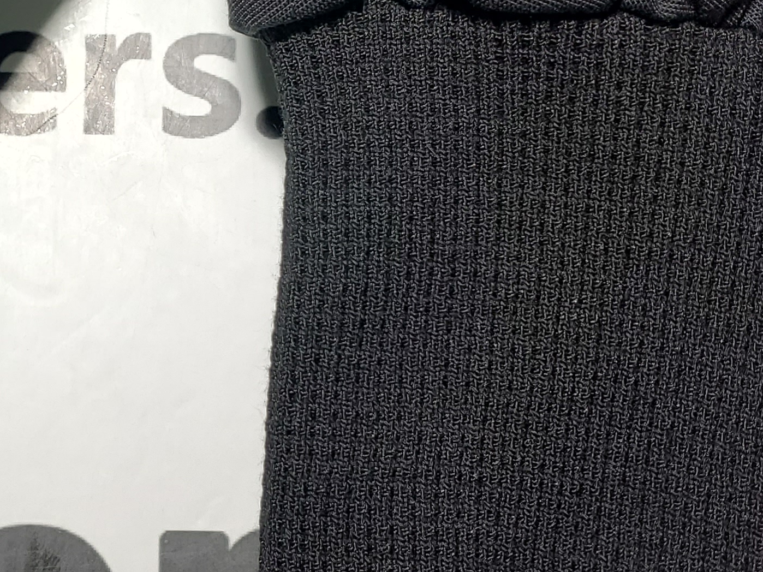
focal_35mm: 75
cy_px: 183
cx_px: 174
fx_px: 1653
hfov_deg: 25.6
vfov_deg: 19.6
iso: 50
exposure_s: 1/283
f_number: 1.5
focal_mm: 4.3
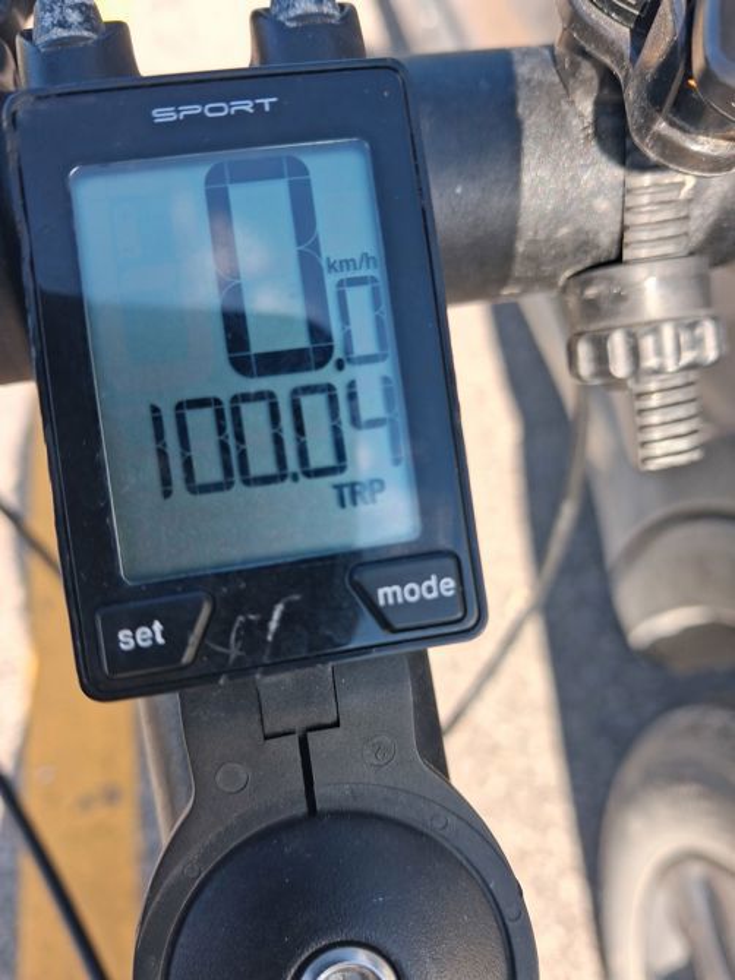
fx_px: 765
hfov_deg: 51.3
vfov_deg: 65.3
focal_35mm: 27
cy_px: 490
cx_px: 368
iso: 25
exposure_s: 1/159
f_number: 1.8
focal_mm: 4
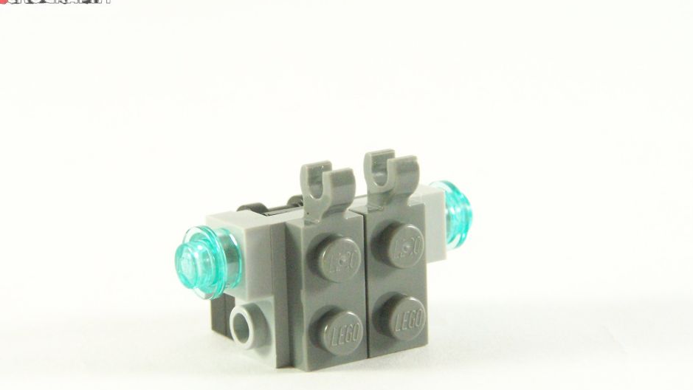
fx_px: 2554
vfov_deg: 8.7
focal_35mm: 139
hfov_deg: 15.5
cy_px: 242
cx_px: 342
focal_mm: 19.4
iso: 400
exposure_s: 1/60
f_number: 4
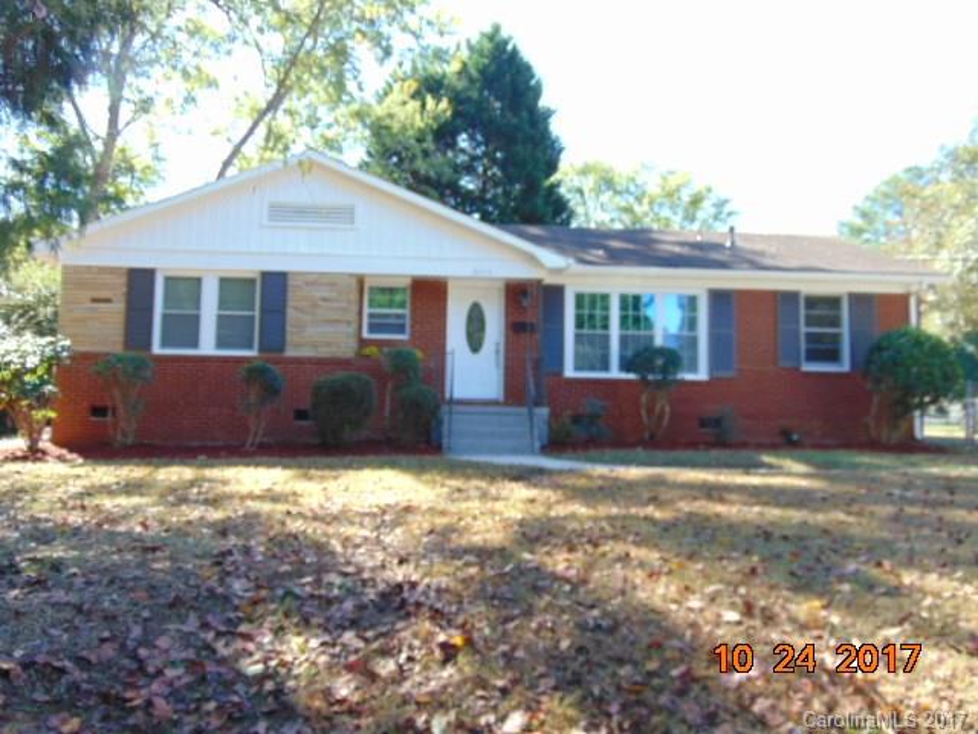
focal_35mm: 27
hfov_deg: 65.3
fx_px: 763
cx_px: 489
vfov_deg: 51.4
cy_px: 367
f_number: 3
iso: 80
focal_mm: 4.9
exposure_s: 1/125
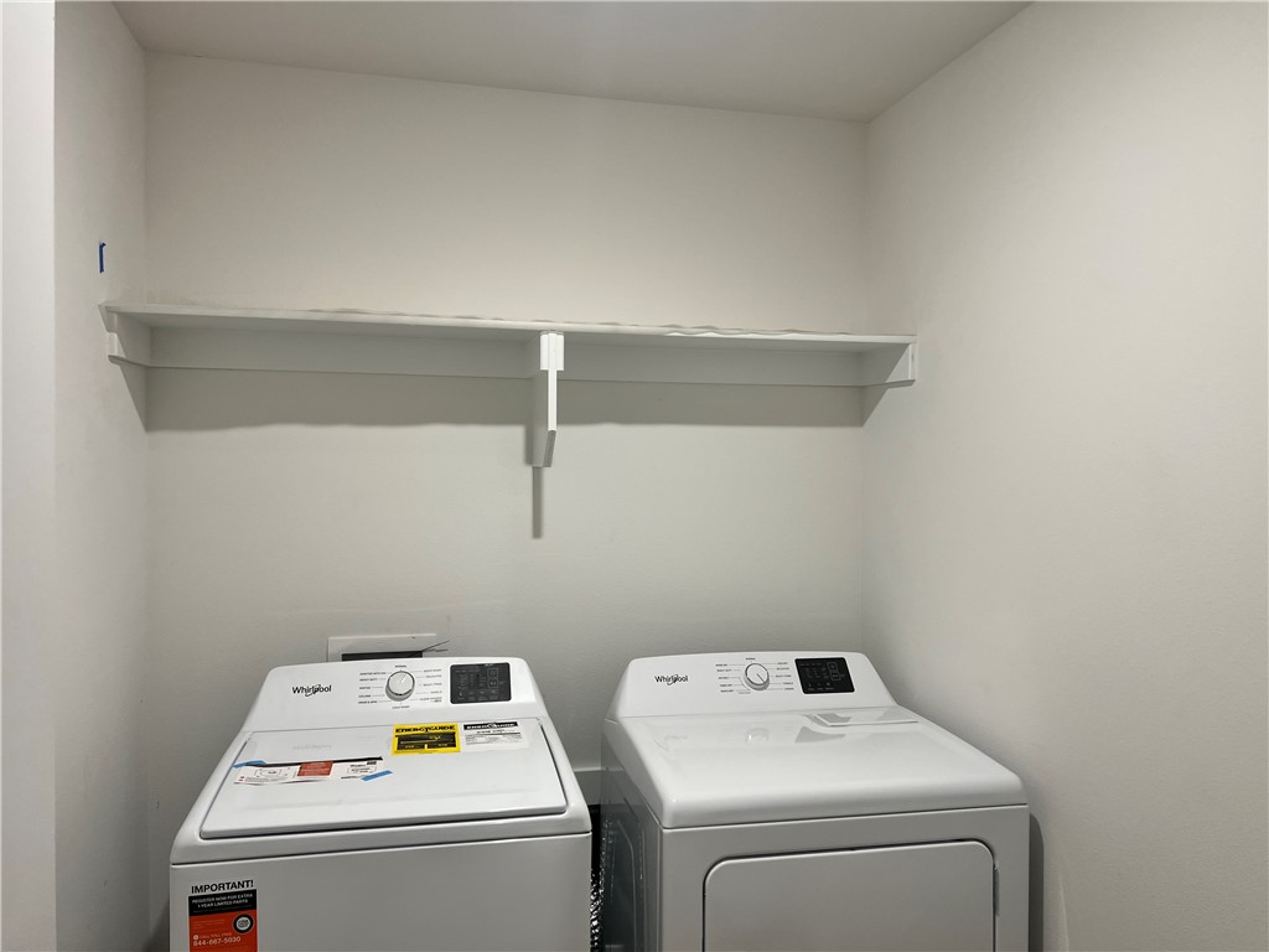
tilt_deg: -1.9
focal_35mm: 26
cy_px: 476
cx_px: 634
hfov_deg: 67.3
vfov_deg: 53.1
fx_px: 953
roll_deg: -0.4
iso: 80
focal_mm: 5.7
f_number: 1.5
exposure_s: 1/60
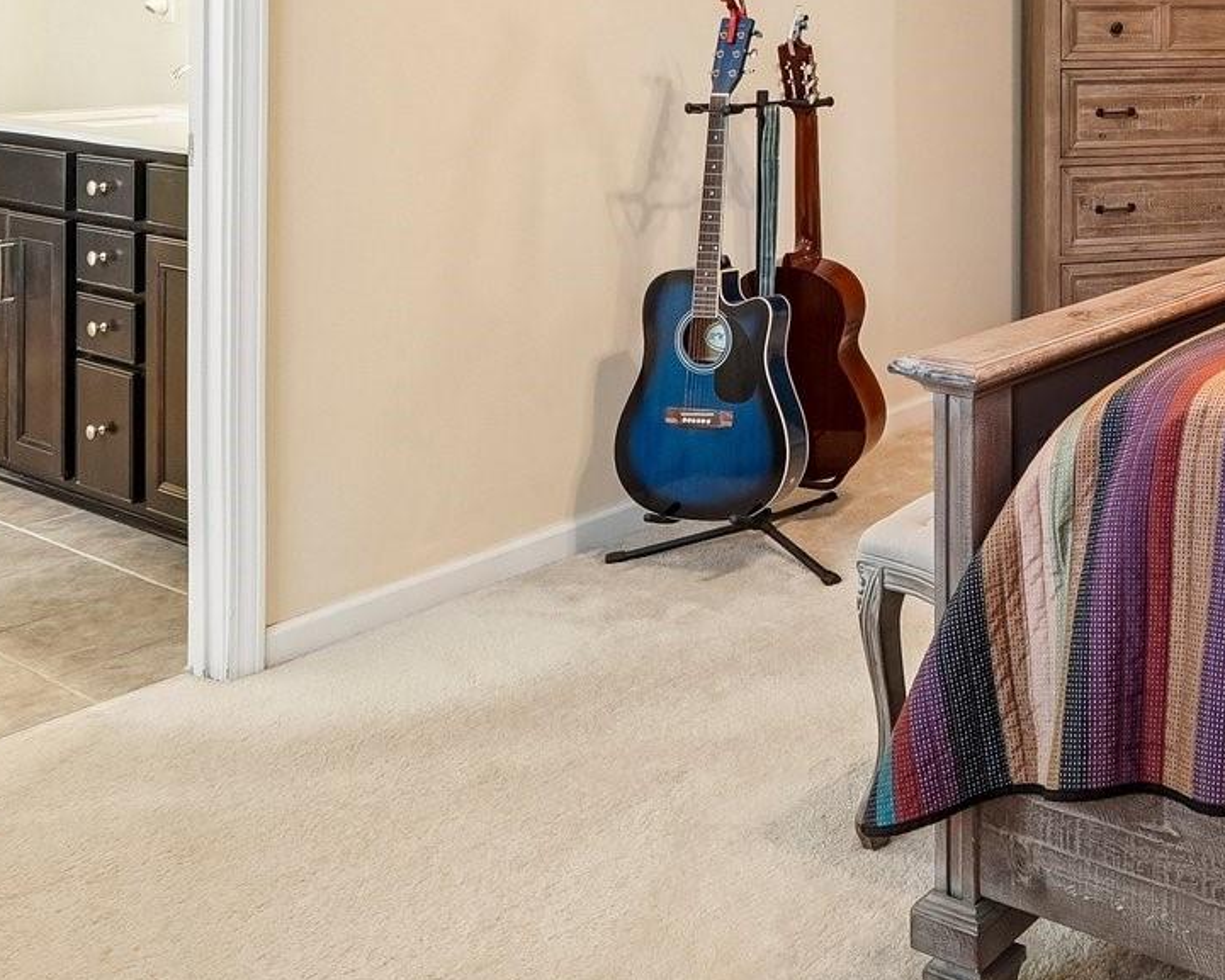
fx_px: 1450
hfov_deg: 39.2
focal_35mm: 40
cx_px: 1283
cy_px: -14
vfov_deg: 33.9
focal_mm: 10
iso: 400
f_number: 8
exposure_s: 1/6
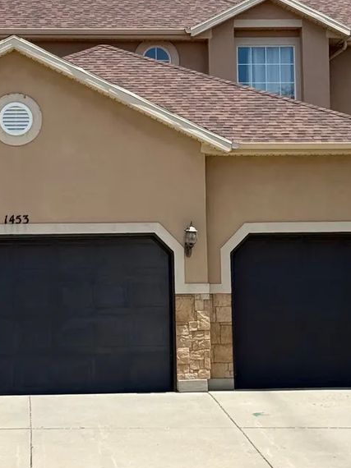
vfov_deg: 17.1
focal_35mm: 115
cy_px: 251
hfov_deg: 12.9
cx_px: 190
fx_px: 1556
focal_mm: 6.76
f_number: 1.78
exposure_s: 1/7143
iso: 80
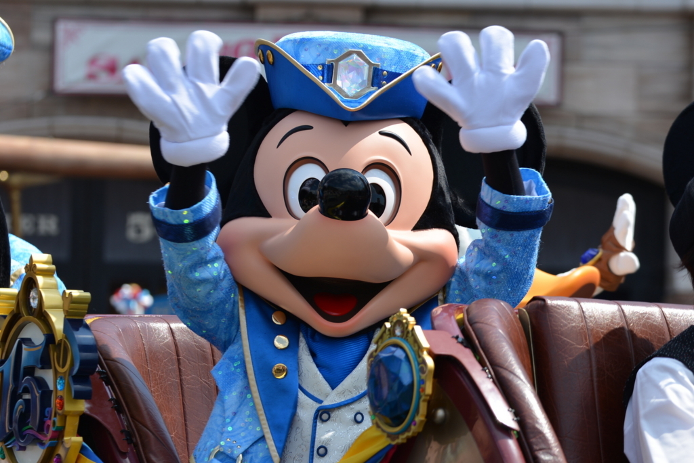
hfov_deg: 16.4
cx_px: 347
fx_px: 2411
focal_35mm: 125
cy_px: 232
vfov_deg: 11.0
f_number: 6.3
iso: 100
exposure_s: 1/500
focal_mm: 125
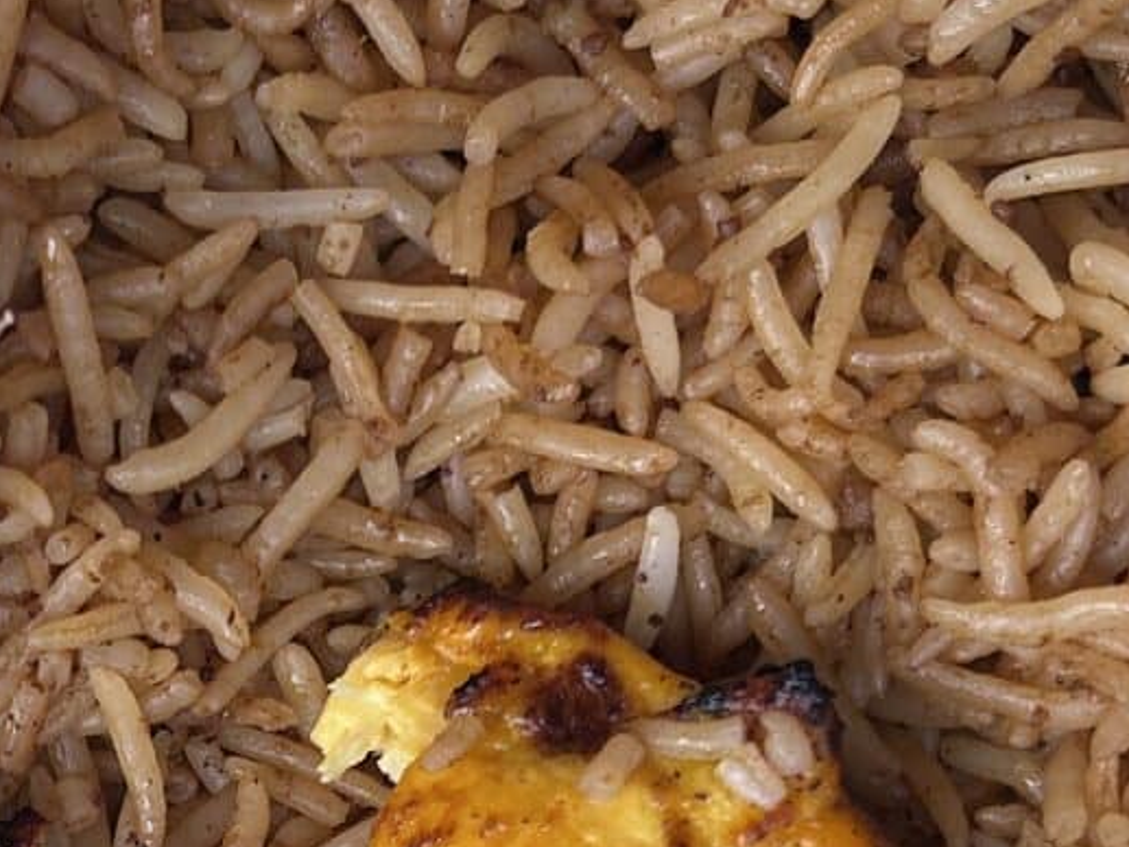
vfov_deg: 14.0
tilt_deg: -73.0
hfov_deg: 18.8
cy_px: 995
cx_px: 188
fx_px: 3360
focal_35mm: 103
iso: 50
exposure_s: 1/2123
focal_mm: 5.7
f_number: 1.5
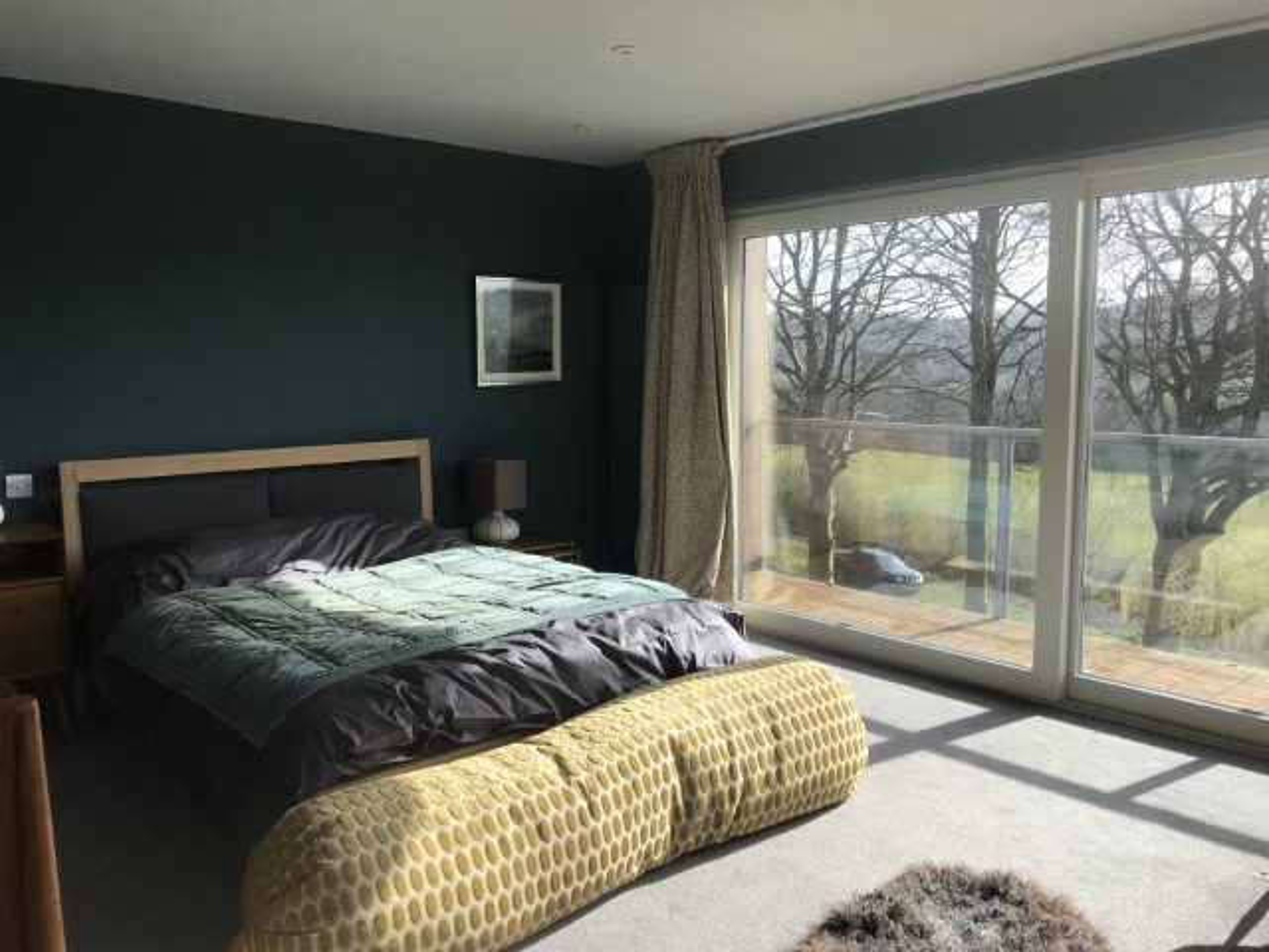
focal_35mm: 28
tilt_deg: -5.5
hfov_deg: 63.4
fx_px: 1026
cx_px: 634
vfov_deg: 49.7
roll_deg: +0.7
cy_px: 476
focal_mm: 3.99
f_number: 1.8
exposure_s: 1/704
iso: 20
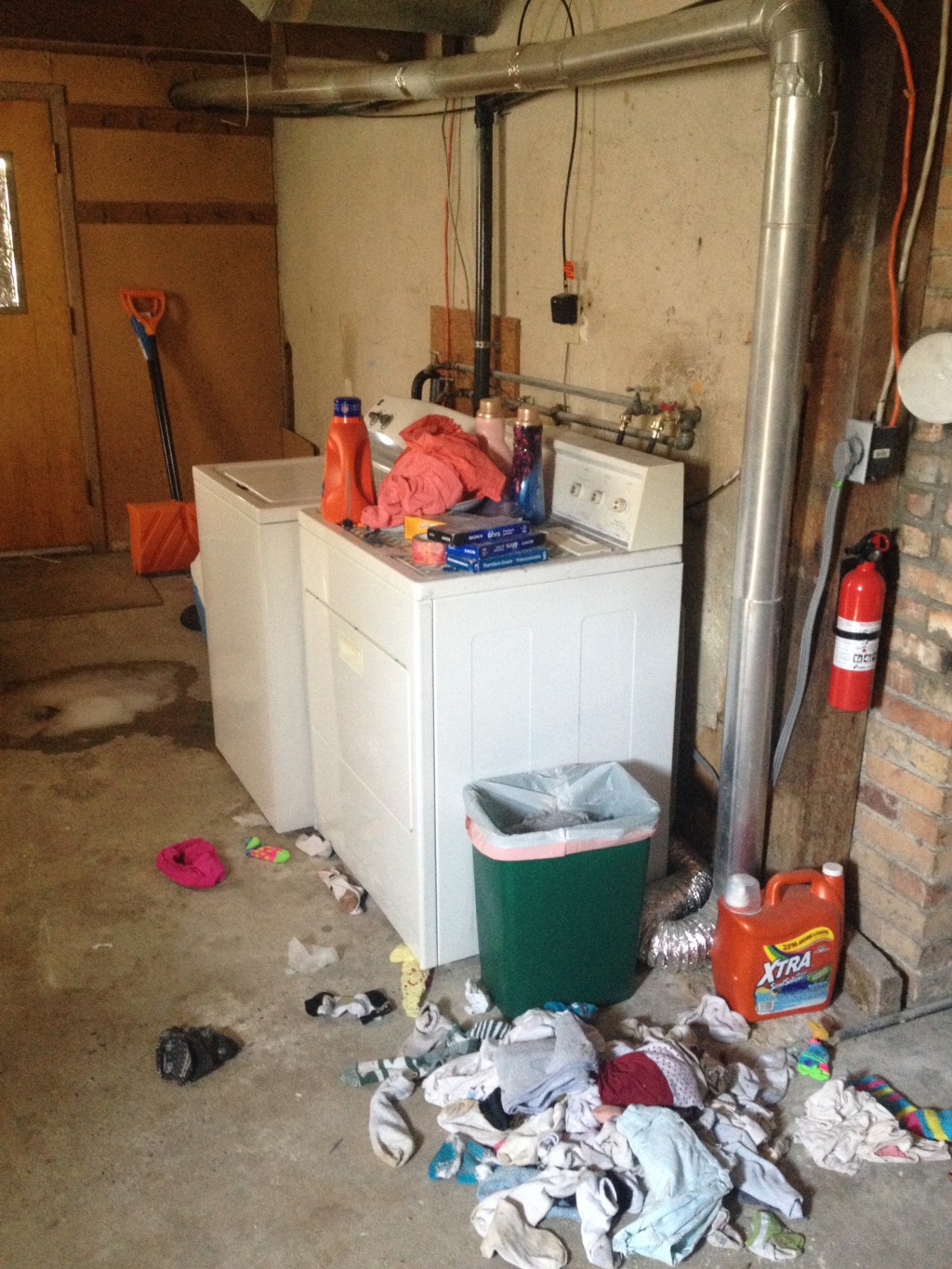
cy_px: 634
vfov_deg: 52.6
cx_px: 476
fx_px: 1283
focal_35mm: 35
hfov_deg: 40.7
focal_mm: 4.28
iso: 320
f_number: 2.4
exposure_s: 1/20
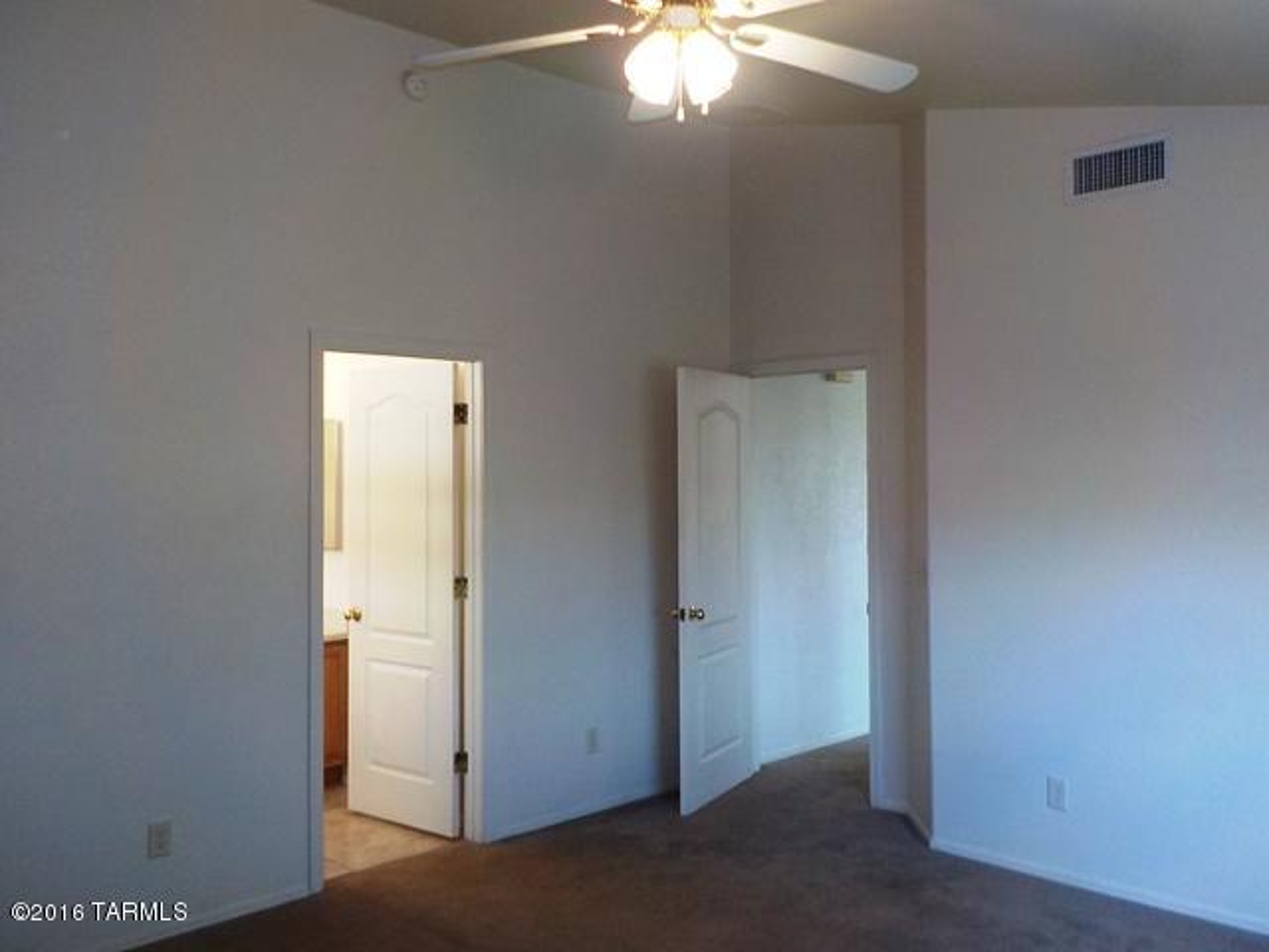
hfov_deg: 60.0
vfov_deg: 46.8
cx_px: 634
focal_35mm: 30
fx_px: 1100
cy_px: 476
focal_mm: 4.1
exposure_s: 1/30
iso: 180
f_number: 3.3
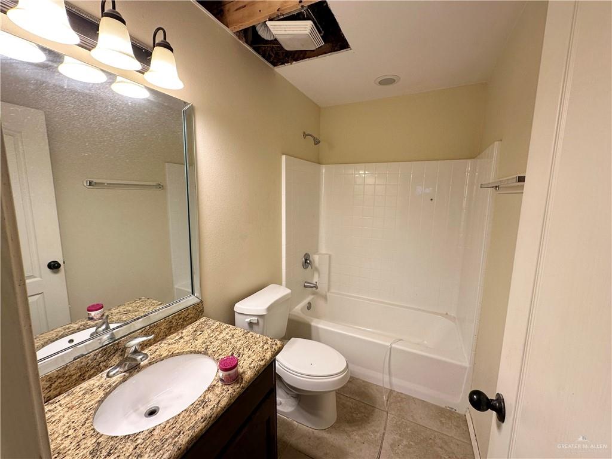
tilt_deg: -7.9
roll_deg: -1.1
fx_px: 248
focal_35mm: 14
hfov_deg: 102.1
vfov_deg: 85.7
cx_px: 306
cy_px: 230
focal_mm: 2.22
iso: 100
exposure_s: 1/120
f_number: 2.2
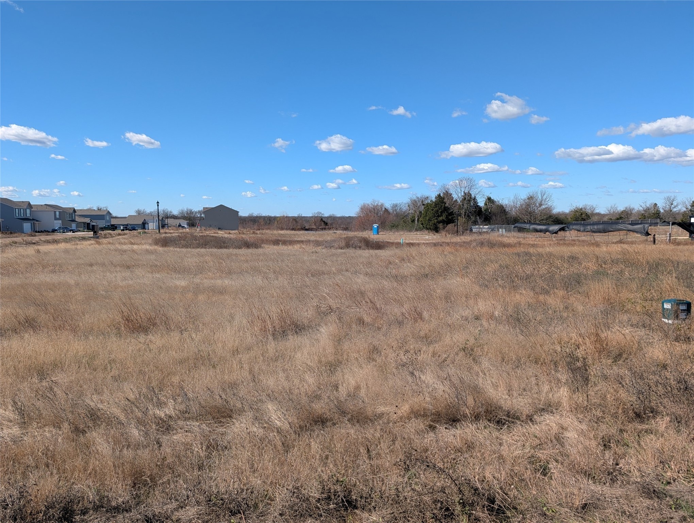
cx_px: 347
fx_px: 482
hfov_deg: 71.5
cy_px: 262
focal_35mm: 24
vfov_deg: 56.9
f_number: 1.68
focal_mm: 6.9
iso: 20
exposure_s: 1/1252
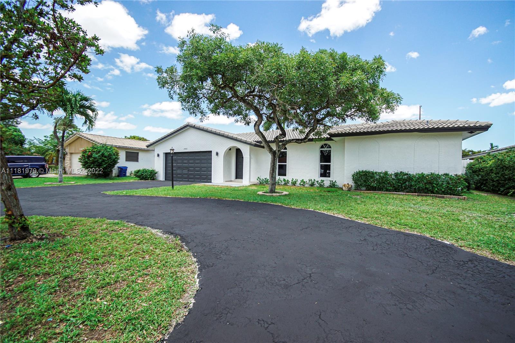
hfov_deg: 100.4
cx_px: 258
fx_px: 215
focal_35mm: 15
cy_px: 172
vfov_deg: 77.3
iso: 250
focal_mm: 10
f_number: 3.5
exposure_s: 1/800
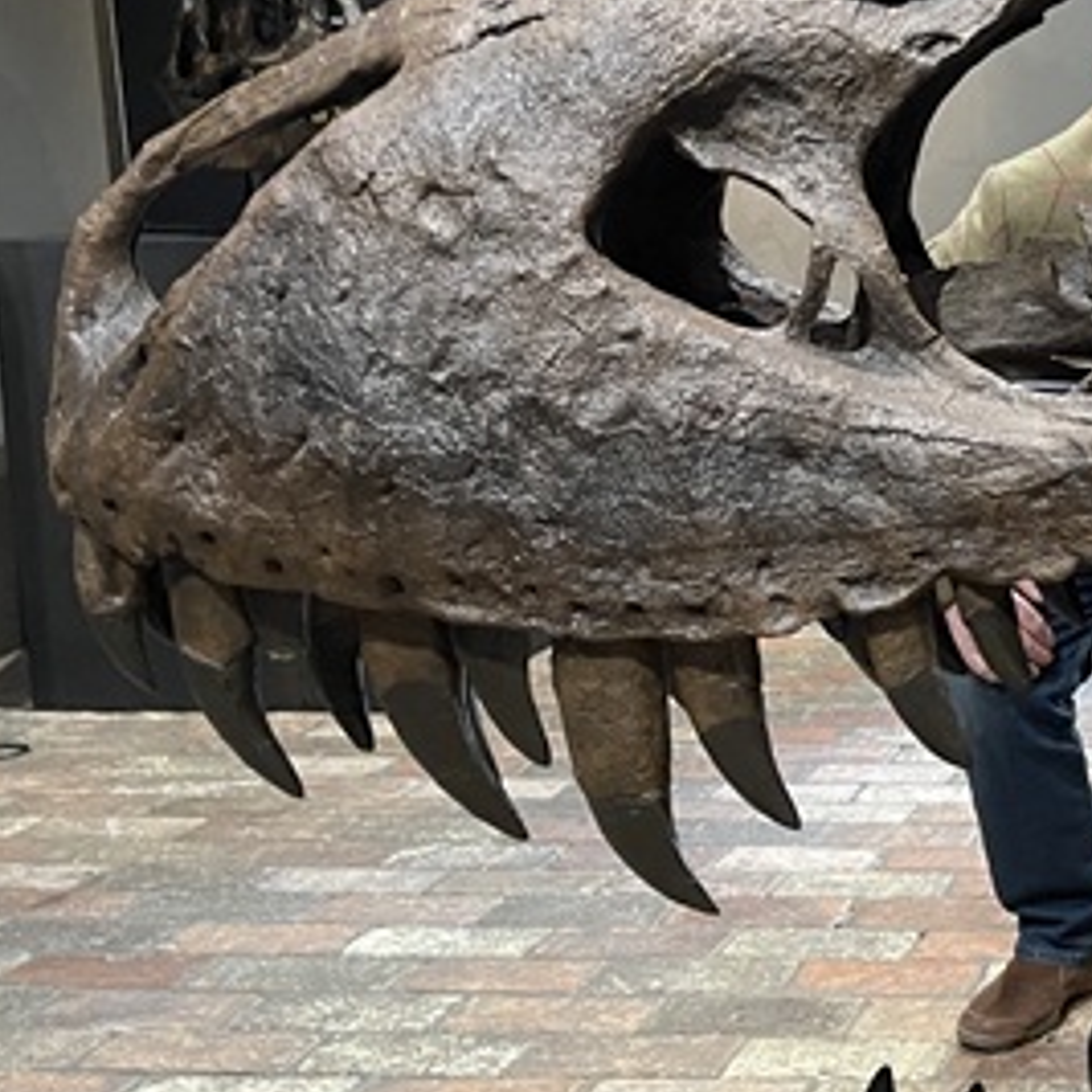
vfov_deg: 29.6
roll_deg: -0.7
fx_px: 2070
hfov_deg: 25.6
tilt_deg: -10.8
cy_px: 558
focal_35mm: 58
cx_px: 1403
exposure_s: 1/33
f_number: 1.6
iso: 500
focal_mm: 5.1
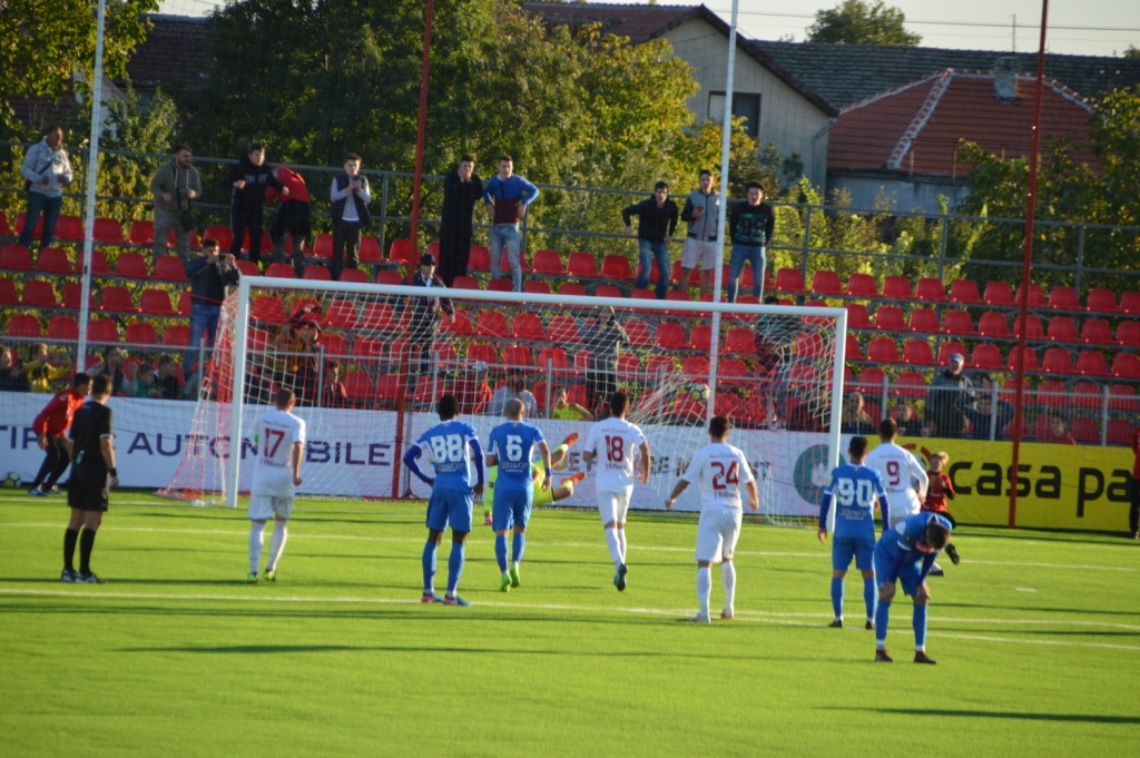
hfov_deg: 7.9
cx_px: 570
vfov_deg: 5.2
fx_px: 8306
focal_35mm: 262
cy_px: 379
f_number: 6.3
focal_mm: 175
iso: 1000
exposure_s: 1/500
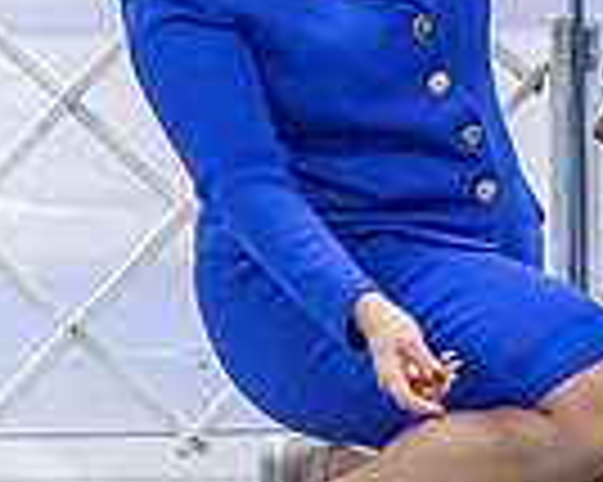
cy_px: -54
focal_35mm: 632
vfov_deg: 2.4
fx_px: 11271
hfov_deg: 3.1
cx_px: 925
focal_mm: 134
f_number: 3.5
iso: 6400
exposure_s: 1/320
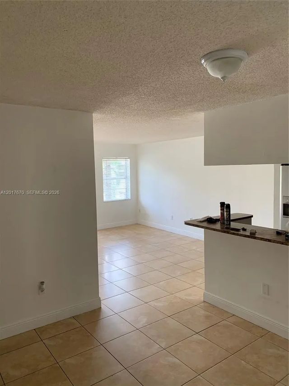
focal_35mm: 26
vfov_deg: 67.3
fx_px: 289
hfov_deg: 53.1
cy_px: 193
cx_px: 144
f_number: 1.8
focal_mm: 4.25
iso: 100
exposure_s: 1/74
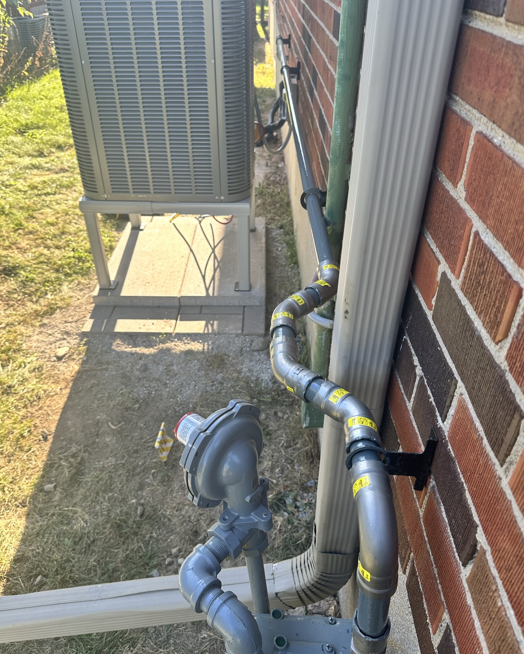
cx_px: 256
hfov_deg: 54.9
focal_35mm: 26
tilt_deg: -35.6
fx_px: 504
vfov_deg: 66.0
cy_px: 319
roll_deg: +2.1
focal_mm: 6.86
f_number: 1.78
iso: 80
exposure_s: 1/379
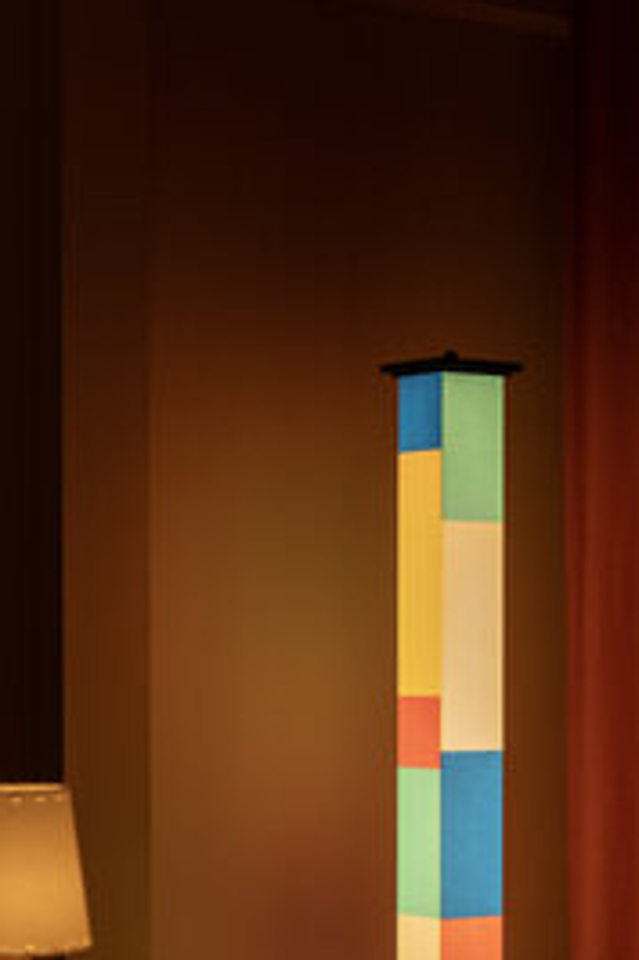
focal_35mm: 98
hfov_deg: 13.8
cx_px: 574
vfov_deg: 20.6
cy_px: 787
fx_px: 2607
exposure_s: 1/160
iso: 1600
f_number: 3.2
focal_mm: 28.9
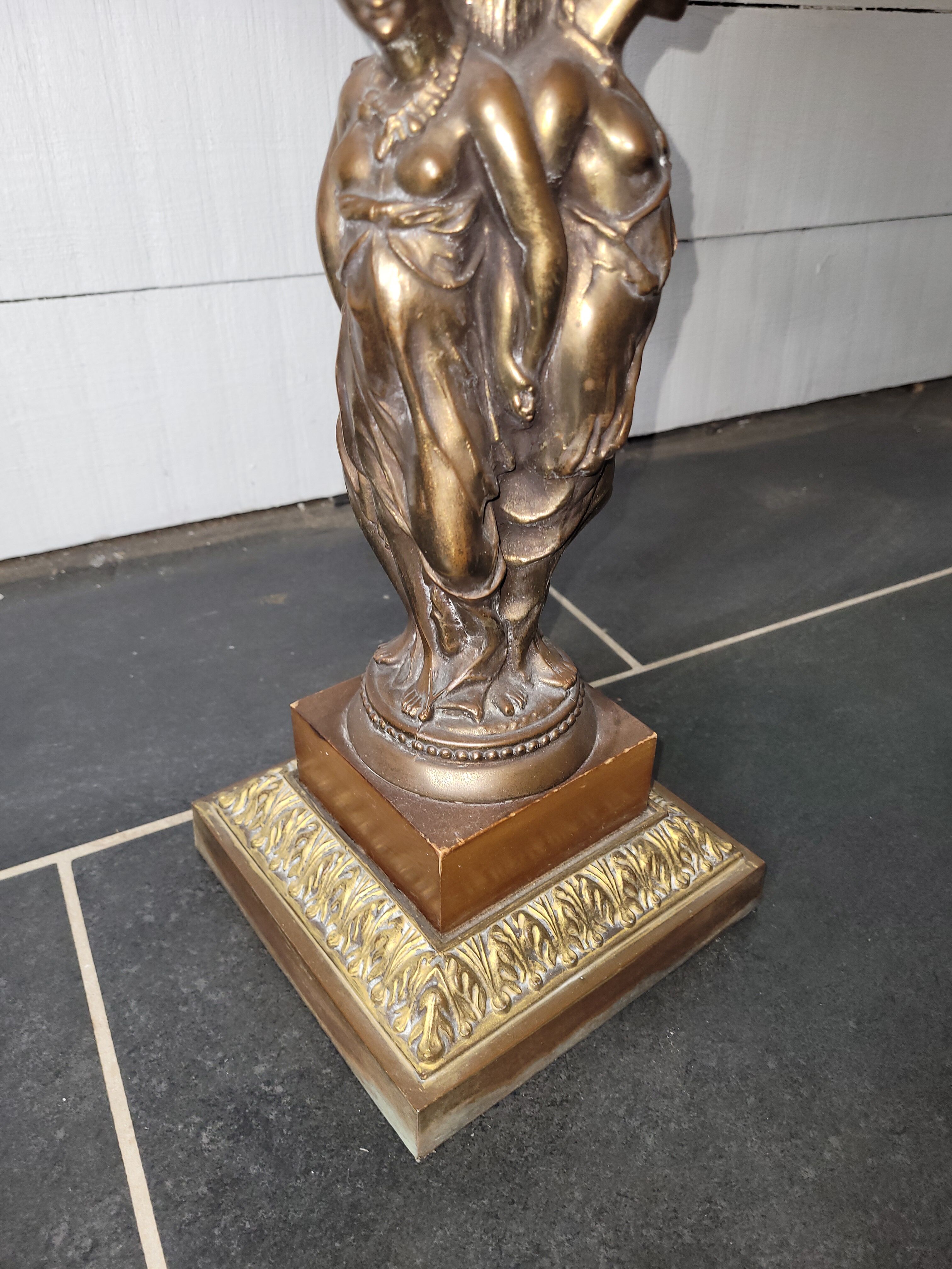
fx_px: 953
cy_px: 634
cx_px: 476
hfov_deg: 53.1
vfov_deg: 67.3
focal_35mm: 26
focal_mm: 5.4
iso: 80
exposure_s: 1/50
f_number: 1.8
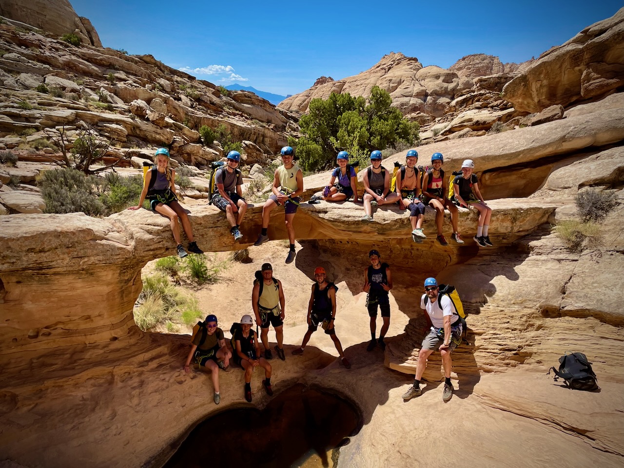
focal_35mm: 26
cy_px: 234
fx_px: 469
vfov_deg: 53.1
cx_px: 312
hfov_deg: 67.3
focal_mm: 4.2
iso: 32
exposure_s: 1/3610
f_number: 1.6
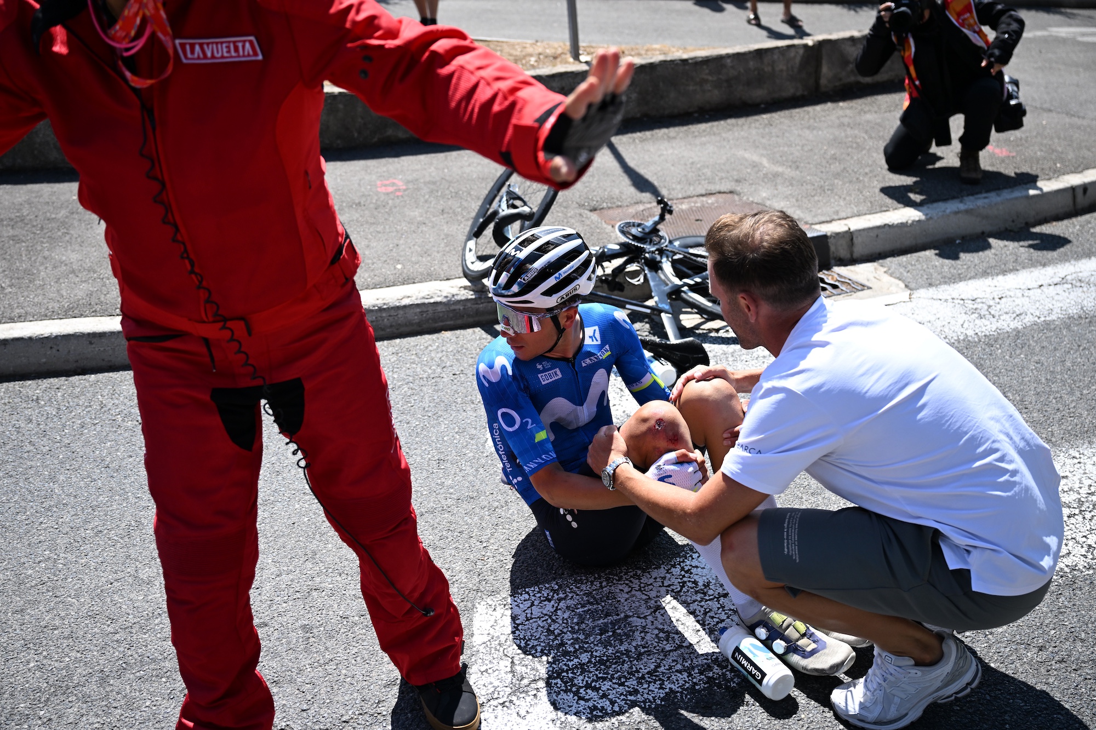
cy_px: 365
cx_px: 548
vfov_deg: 38.4
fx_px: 1050
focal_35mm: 34
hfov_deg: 55.1
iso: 250
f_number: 3.5
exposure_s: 1/2500
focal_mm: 34.5
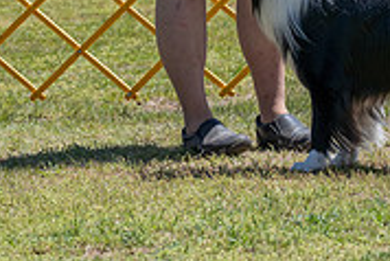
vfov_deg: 3.4
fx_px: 4337
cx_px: 296
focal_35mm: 400
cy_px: -155
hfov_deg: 5.1
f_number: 7.1
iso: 640
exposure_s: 1/1600
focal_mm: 123
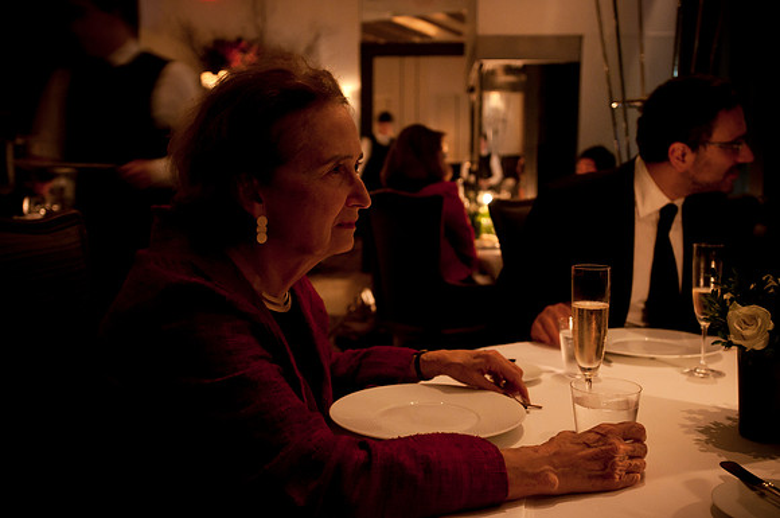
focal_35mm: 36
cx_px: 390
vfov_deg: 36.8
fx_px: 779
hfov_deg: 53.2
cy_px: 259
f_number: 2.8
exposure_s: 1/8
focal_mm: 24
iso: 1000
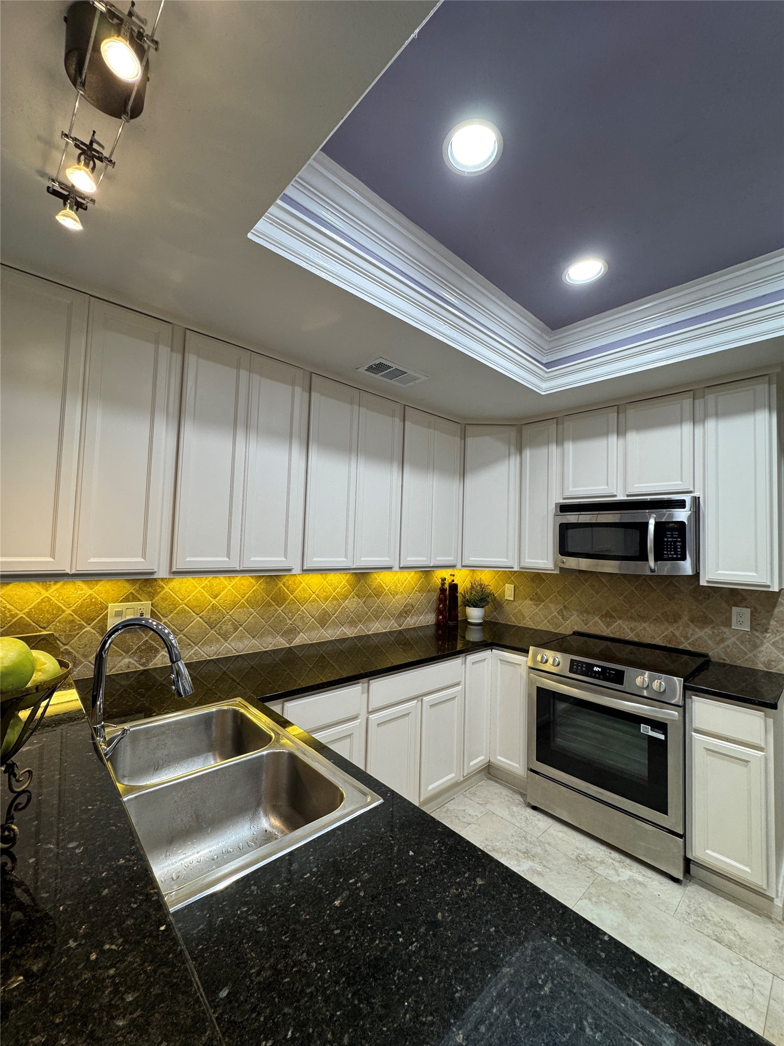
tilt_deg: +2.3
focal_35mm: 14
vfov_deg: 102.1
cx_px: 392
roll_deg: -2.0
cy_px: 523
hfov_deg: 85.7
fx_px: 423
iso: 160
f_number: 2.2
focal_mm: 2.22
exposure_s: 1/120
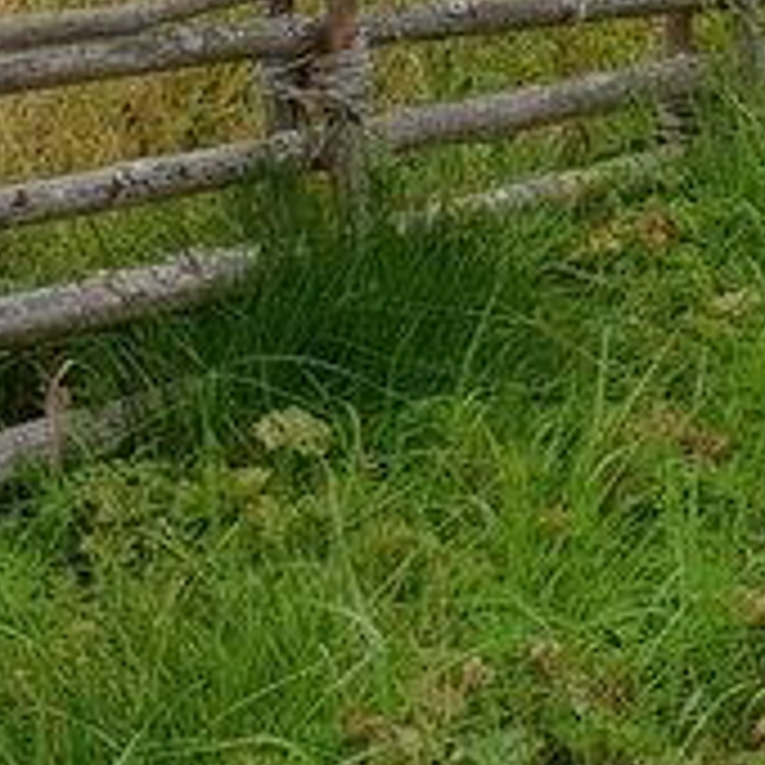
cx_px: 1120
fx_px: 4050
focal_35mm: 162
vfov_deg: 9.9
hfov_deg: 10.4
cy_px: -850
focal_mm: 4.3
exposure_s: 1/626
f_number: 2.4
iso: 50
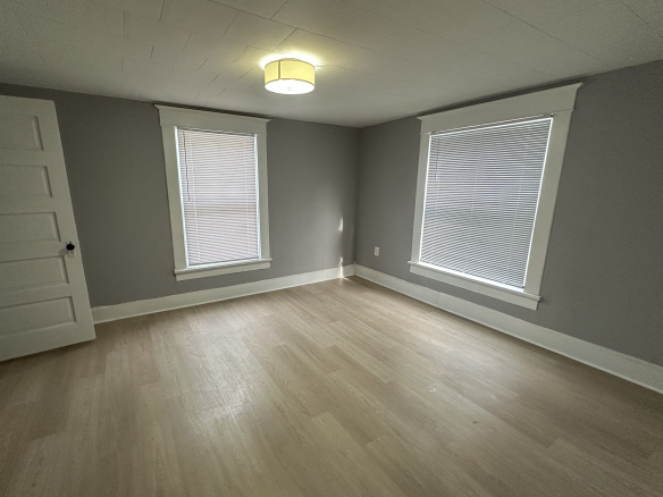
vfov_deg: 78.1
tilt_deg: -12.5
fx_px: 306
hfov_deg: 94.3
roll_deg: -0.5
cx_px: 305
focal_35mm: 16
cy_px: 254
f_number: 2.2
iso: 250
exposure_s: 1/120
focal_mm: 2.22
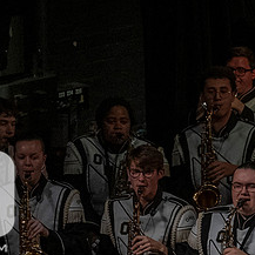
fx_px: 5676
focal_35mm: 681
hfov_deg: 2.6
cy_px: 206
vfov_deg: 2.6
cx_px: -74
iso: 4000
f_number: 4
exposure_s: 1/500
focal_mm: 200
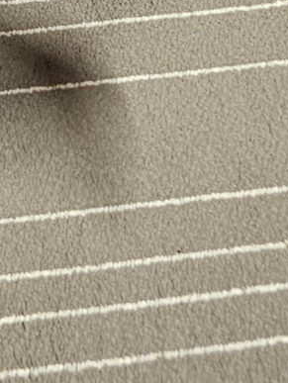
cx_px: -412
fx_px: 1683
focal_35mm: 152
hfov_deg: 8.8
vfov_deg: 10.1
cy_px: -725
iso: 640
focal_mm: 6.3
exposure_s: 1/25
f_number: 1.7
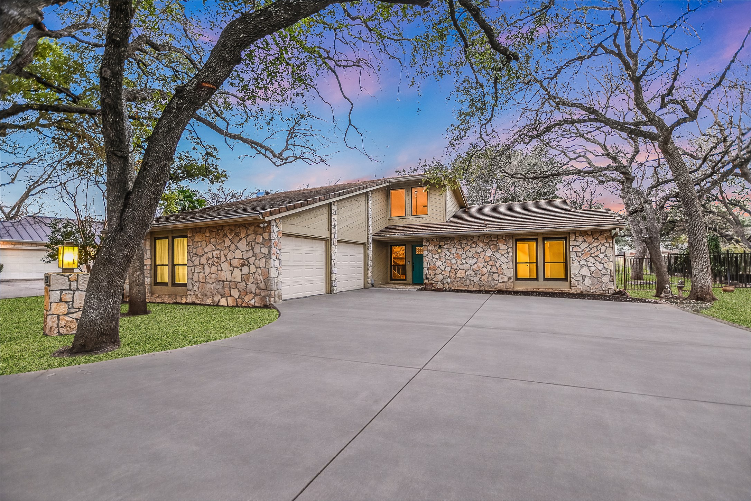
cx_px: 376
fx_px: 313
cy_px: 250
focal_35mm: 15
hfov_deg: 100.4
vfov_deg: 77.3
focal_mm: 10
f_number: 4
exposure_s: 1/13
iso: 500
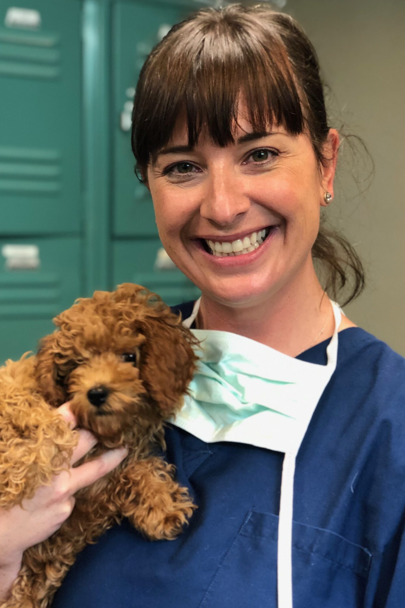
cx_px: 183
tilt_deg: -6.4
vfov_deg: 30.4
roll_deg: -0.7
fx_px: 1113
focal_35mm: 66
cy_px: 363
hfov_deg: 20.6
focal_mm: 6
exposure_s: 1/30
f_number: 2.4
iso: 125
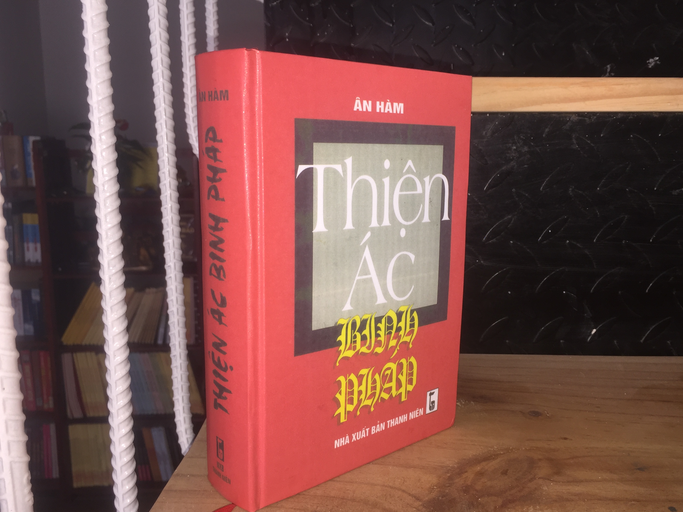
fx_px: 631
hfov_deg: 56.8
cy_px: 251
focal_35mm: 32
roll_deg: -1.7
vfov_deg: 44.2
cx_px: 365
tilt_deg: -9.5
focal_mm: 4.15
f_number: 2.2
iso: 32
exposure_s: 1/37
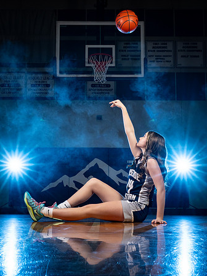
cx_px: 99
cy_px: 139
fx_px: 423
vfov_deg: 36.2
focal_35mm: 53
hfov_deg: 27.5
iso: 800
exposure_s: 1/200
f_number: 20
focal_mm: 36
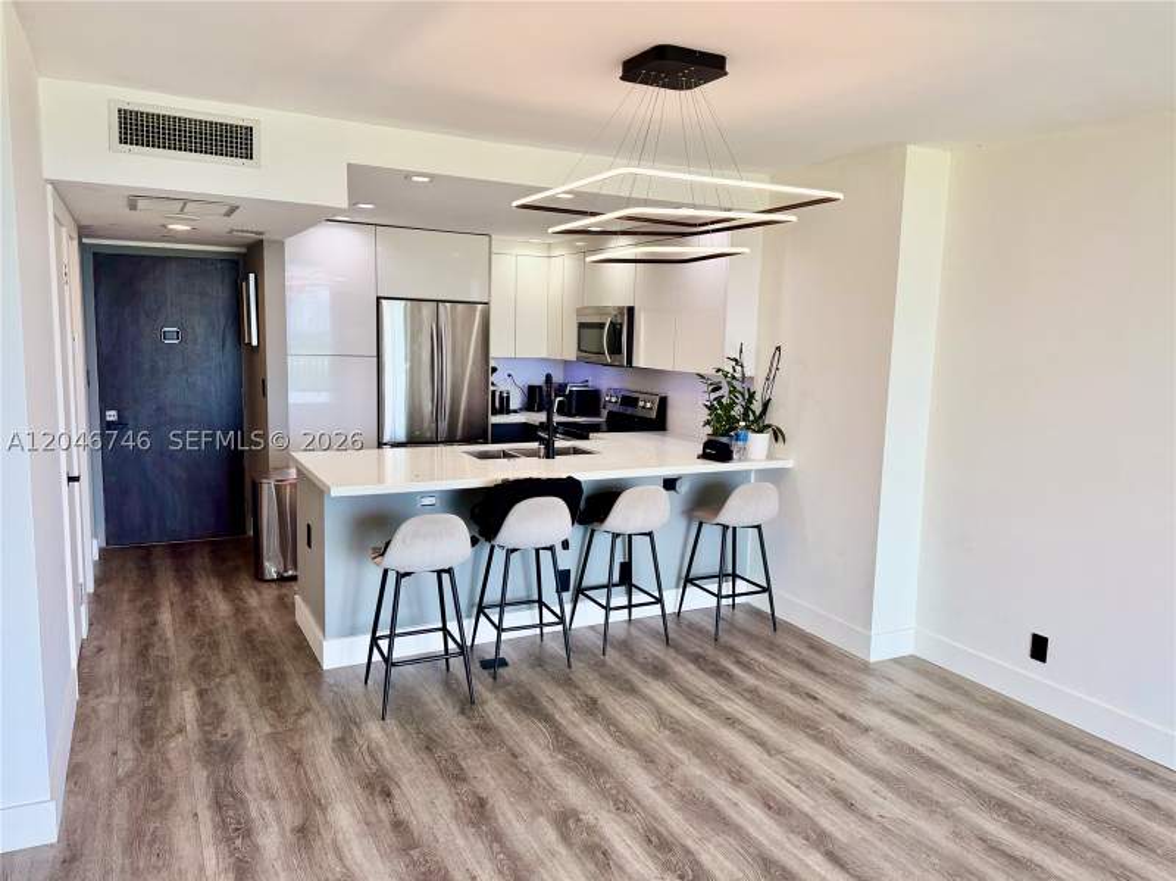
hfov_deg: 71.6
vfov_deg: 56.8
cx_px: 588
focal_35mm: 24
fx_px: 815
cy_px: 440
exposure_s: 1/140
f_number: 1.78
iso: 64
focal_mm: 6.76
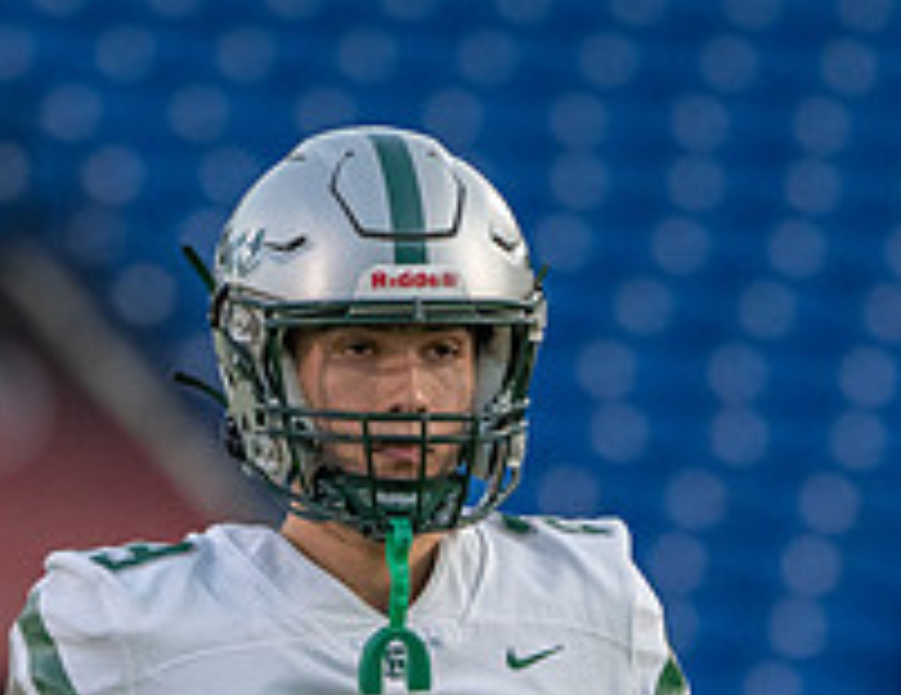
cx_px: 333
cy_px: 788
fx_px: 31659
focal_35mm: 1204
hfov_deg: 1.6
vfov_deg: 1.3
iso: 2000
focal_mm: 318
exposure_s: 1/1250
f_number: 5.6
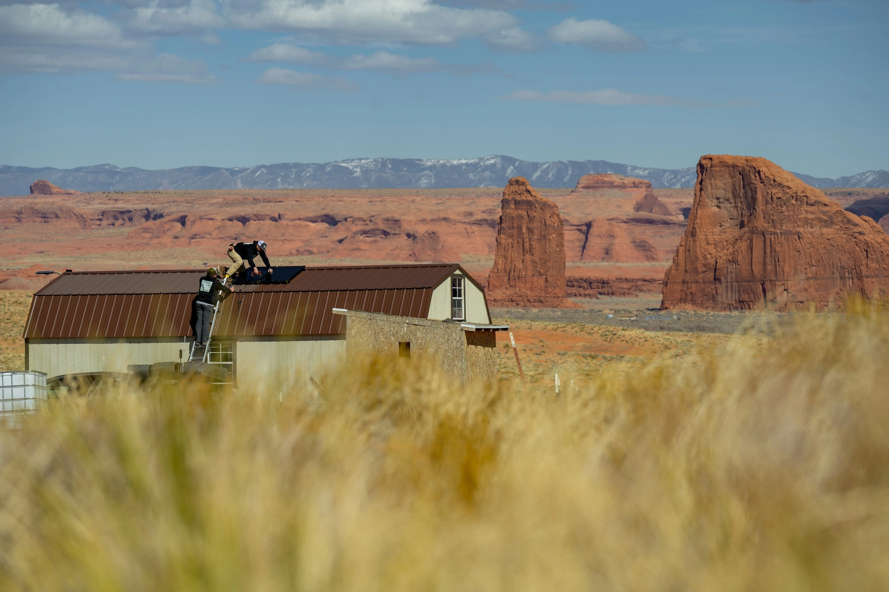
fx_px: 3827
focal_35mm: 155
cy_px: 296
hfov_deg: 13.2
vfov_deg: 8.9
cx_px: 444
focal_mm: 155
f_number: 5
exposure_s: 1/1000
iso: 64
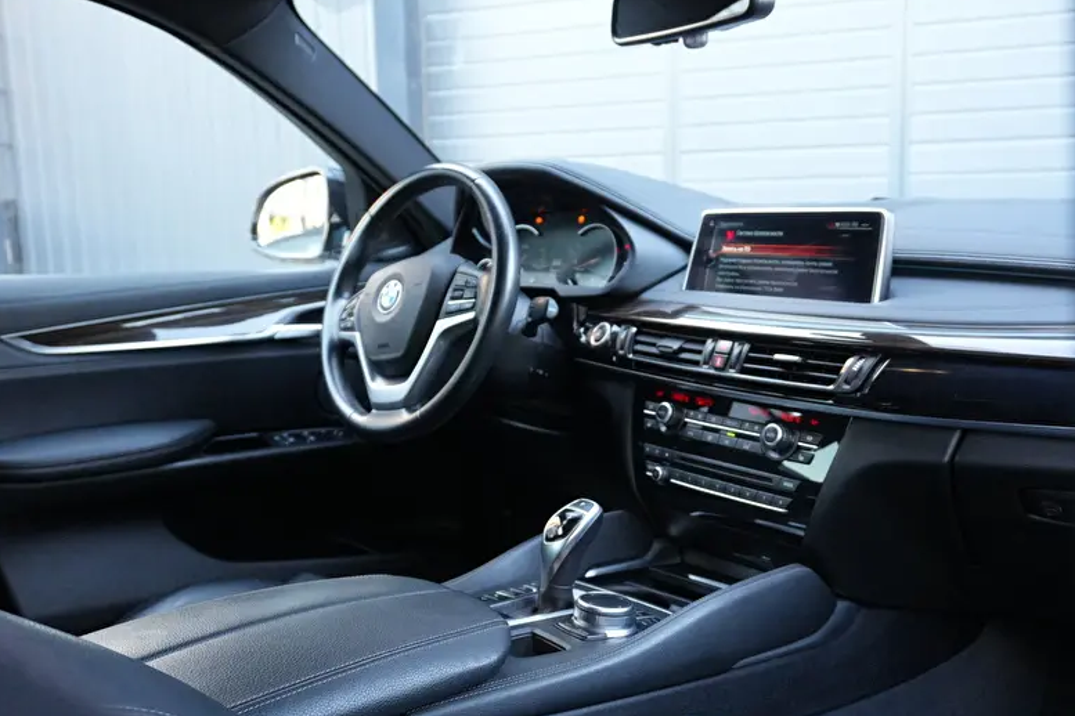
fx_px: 1060
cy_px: 356
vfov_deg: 37.3
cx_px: 549
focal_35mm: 36
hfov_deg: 53.8
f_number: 4
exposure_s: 1/160
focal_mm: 23
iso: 3200
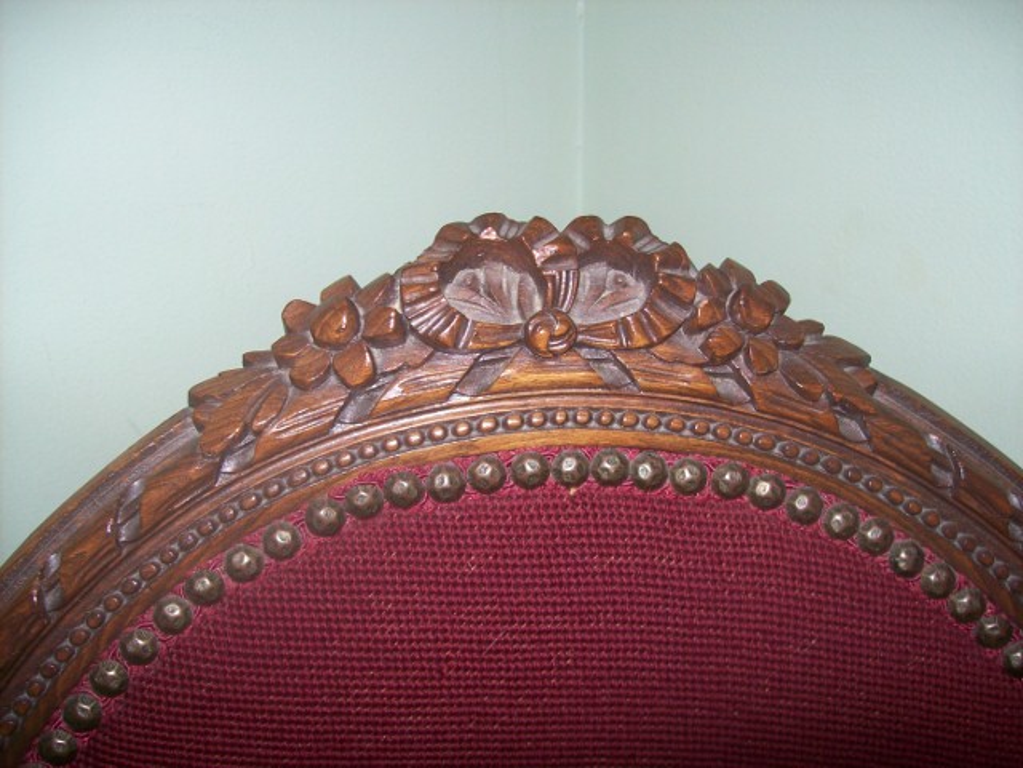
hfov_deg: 51.4
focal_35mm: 36
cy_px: 384
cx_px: 512
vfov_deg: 39.7
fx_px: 1064
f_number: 2.7
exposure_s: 1/64
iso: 80
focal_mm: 6
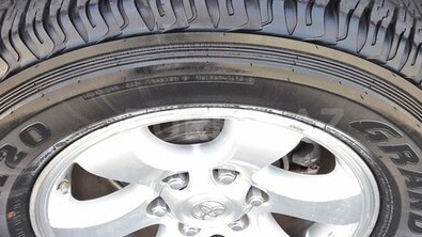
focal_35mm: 51
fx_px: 571
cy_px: 124
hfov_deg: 40.5
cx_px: 235
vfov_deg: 23.5
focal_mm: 3.7
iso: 80
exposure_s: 1/100
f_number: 1.9
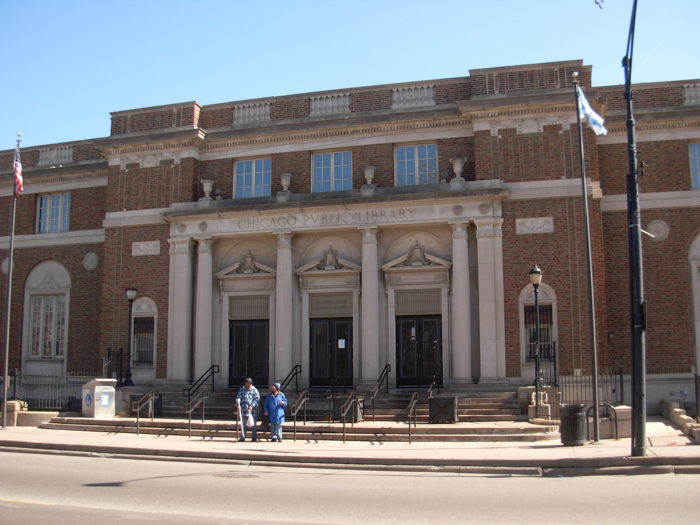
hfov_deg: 49.0
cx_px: 350
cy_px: 262
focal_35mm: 38
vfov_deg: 37.7
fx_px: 768
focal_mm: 6.3
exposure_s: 1/406
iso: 79
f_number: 2.9
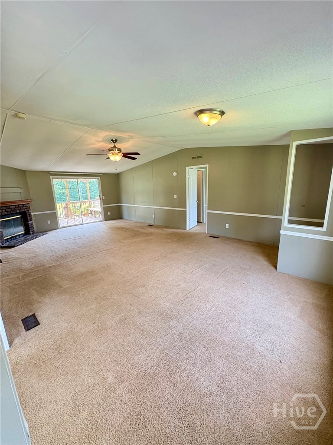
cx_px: 166
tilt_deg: -10.8
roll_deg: +1.1
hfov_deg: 85.7
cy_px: 222
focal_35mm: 14
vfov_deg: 102.1
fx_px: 180
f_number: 2.2
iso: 400
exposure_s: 1/120
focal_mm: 2.22
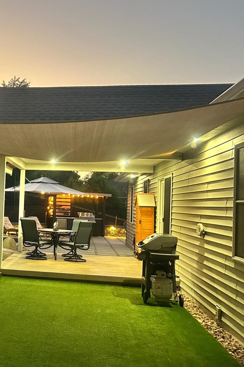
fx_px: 437
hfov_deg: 28.2
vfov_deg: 45.4
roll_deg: -1.7
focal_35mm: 43
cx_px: -30
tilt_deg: +0.0
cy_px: 187
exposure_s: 1/60
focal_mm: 5.7
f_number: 1.5
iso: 320
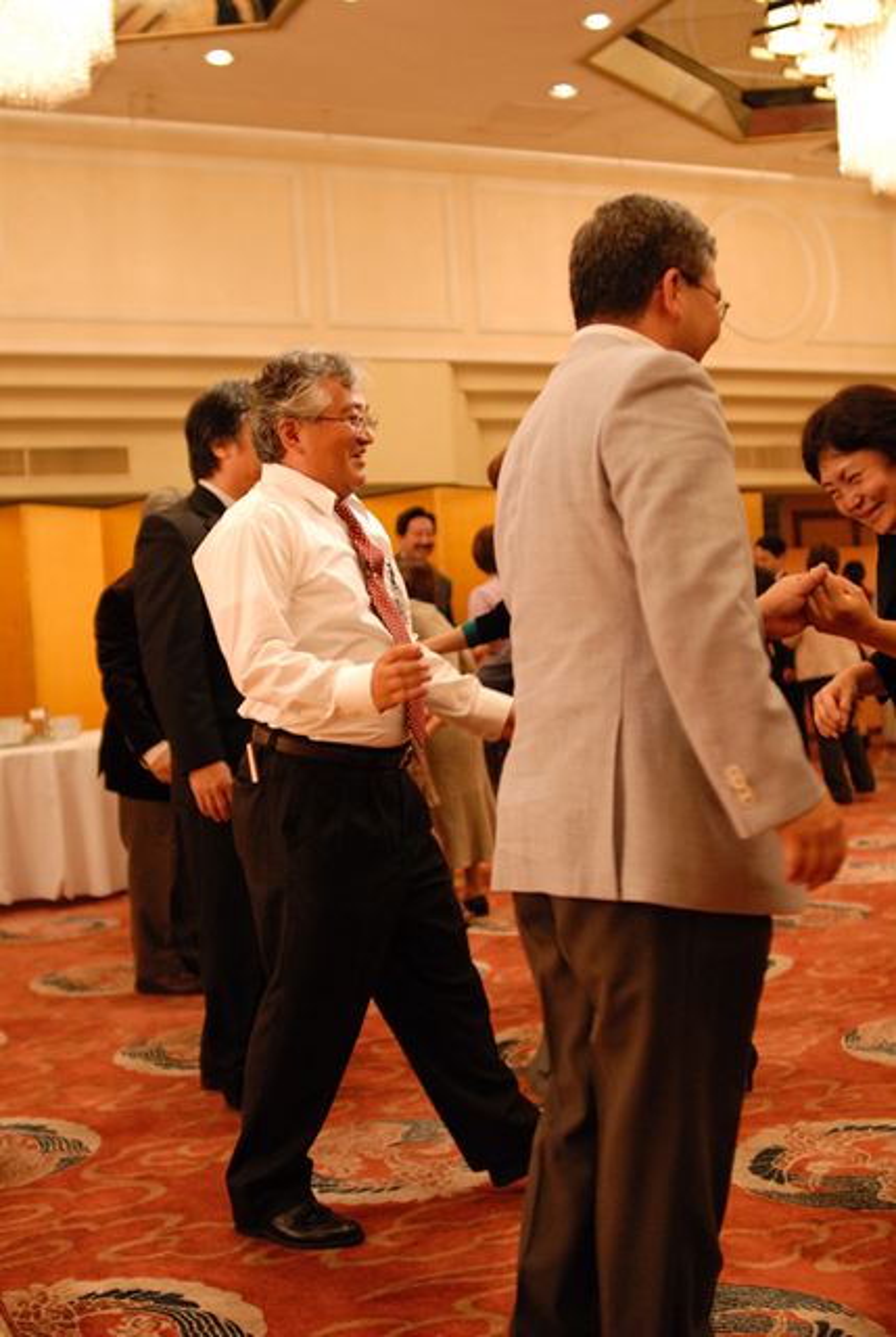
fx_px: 1562
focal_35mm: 42
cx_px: 448
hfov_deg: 32.0
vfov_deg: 46.3
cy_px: 668
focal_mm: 28
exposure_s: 1/125
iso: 800
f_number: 2
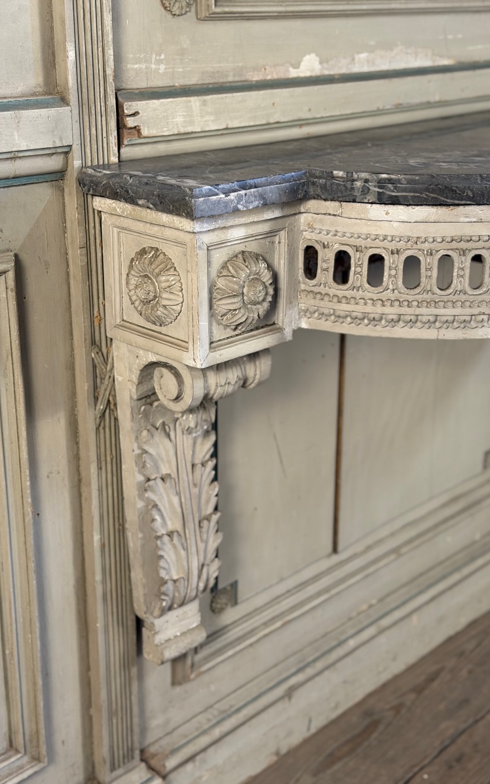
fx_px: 1090
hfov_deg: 25.3
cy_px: 392
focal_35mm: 51
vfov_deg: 39.6
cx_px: 284
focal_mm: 6.76
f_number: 1.78
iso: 160
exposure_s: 1/50
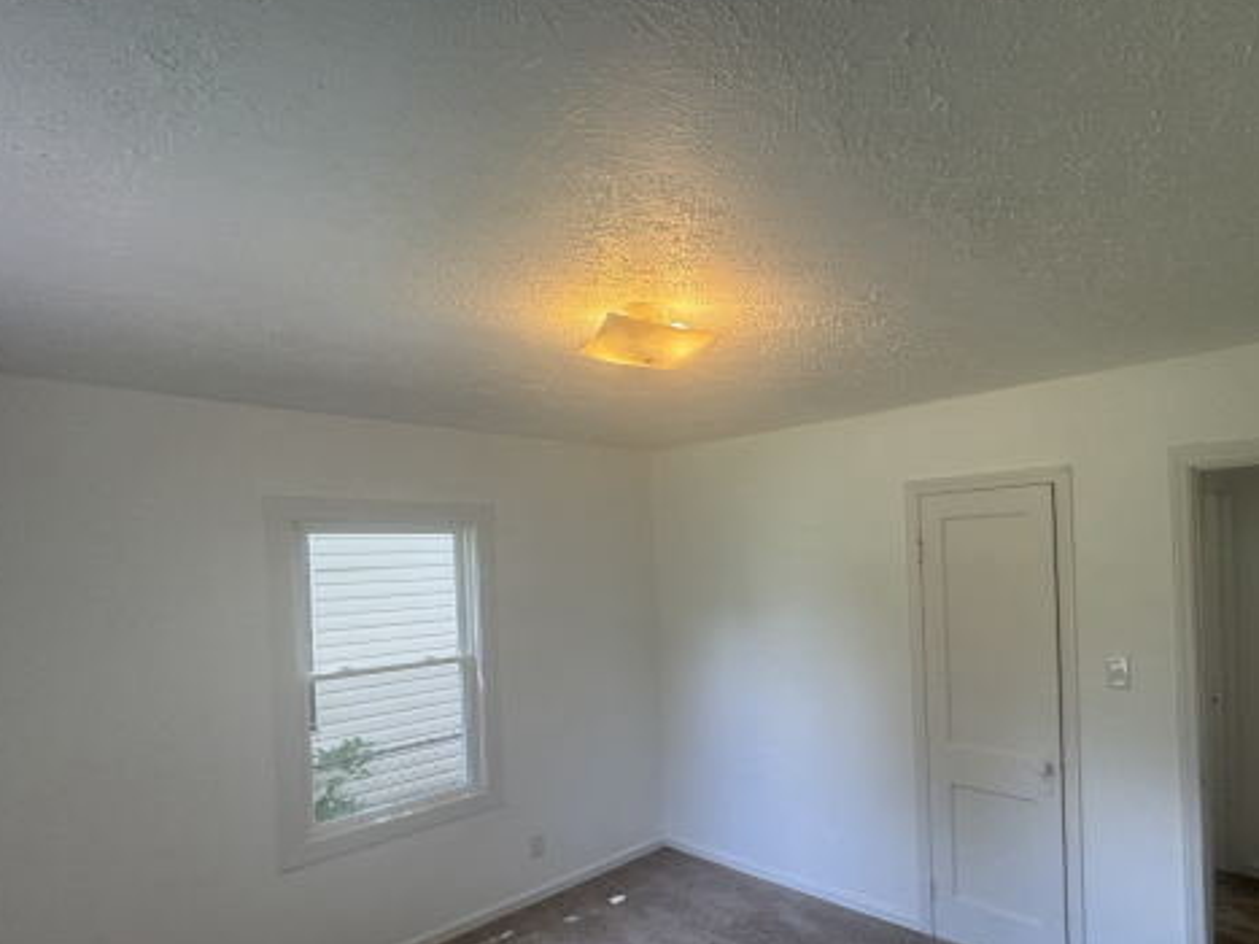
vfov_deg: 65.3
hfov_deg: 80.1
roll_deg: +2.3
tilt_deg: -0.4
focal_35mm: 20
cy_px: 569
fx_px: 727
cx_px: 794
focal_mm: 2.22
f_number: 2.2
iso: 64
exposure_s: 1/120
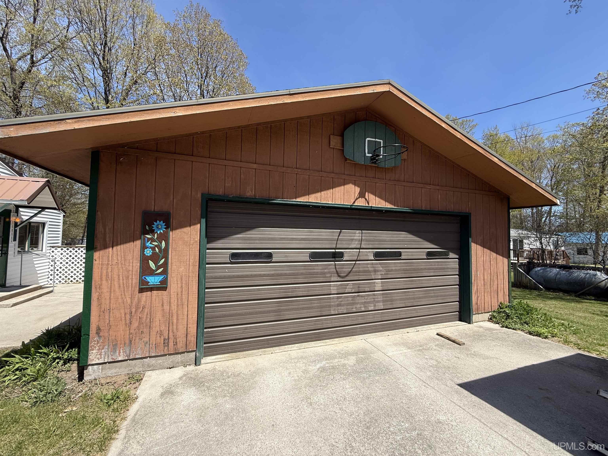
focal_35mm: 14
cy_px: 228
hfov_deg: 102.1
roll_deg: -1.1
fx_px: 246
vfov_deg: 85.7
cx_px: 304
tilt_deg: +2.5
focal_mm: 2.22
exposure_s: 1/809
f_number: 2.2
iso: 50
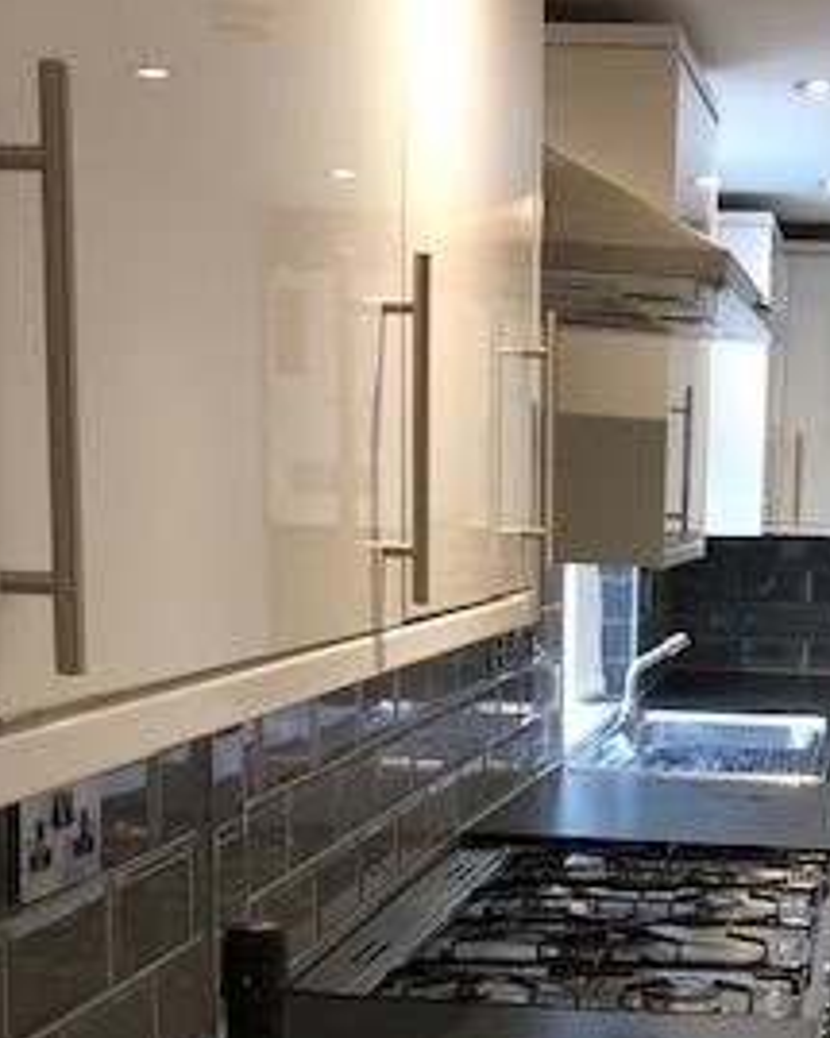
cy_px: 911
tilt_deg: -12.9
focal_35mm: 65
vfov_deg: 28.2
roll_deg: -0.4
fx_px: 1997
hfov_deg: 23.1
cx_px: 695
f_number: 1.8
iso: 40
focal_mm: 3.99
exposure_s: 1/17
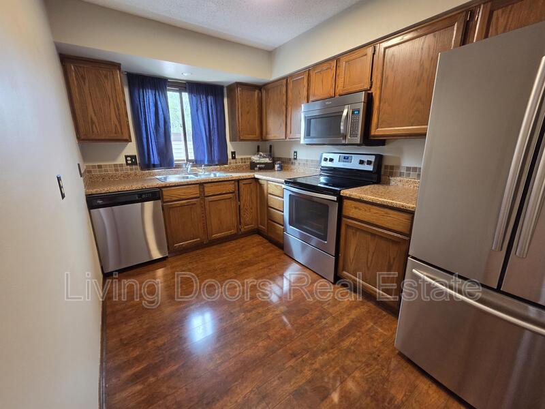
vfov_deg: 89.9
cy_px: 204
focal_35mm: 13
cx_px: 272
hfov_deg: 106.2
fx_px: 205
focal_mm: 2.2
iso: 320
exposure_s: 1/60
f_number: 2.2
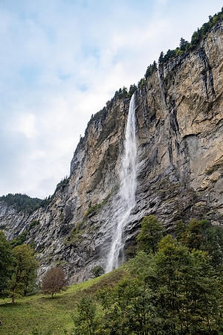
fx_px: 251
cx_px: 112
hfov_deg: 47.9
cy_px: 168
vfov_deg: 67.4
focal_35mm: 27
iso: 320
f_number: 3.6
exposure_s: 1/210
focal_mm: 18.2
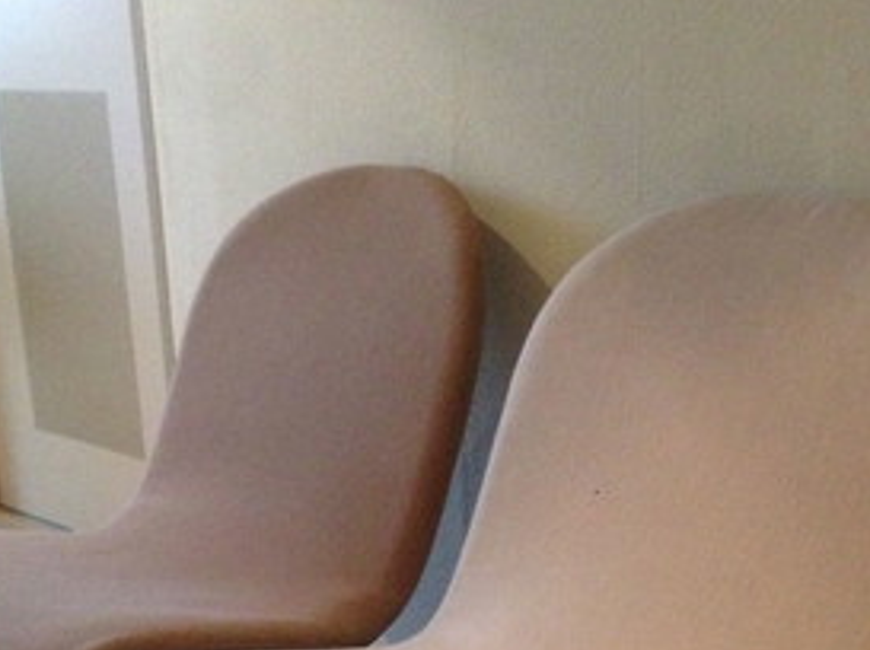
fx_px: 1556
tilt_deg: -18.6
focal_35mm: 62
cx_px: 519
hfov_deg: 31.2
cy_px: 580
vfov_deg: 23.0
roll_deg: +2.2
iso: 800
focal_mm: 4.12
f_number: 2.4
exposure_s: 1/15
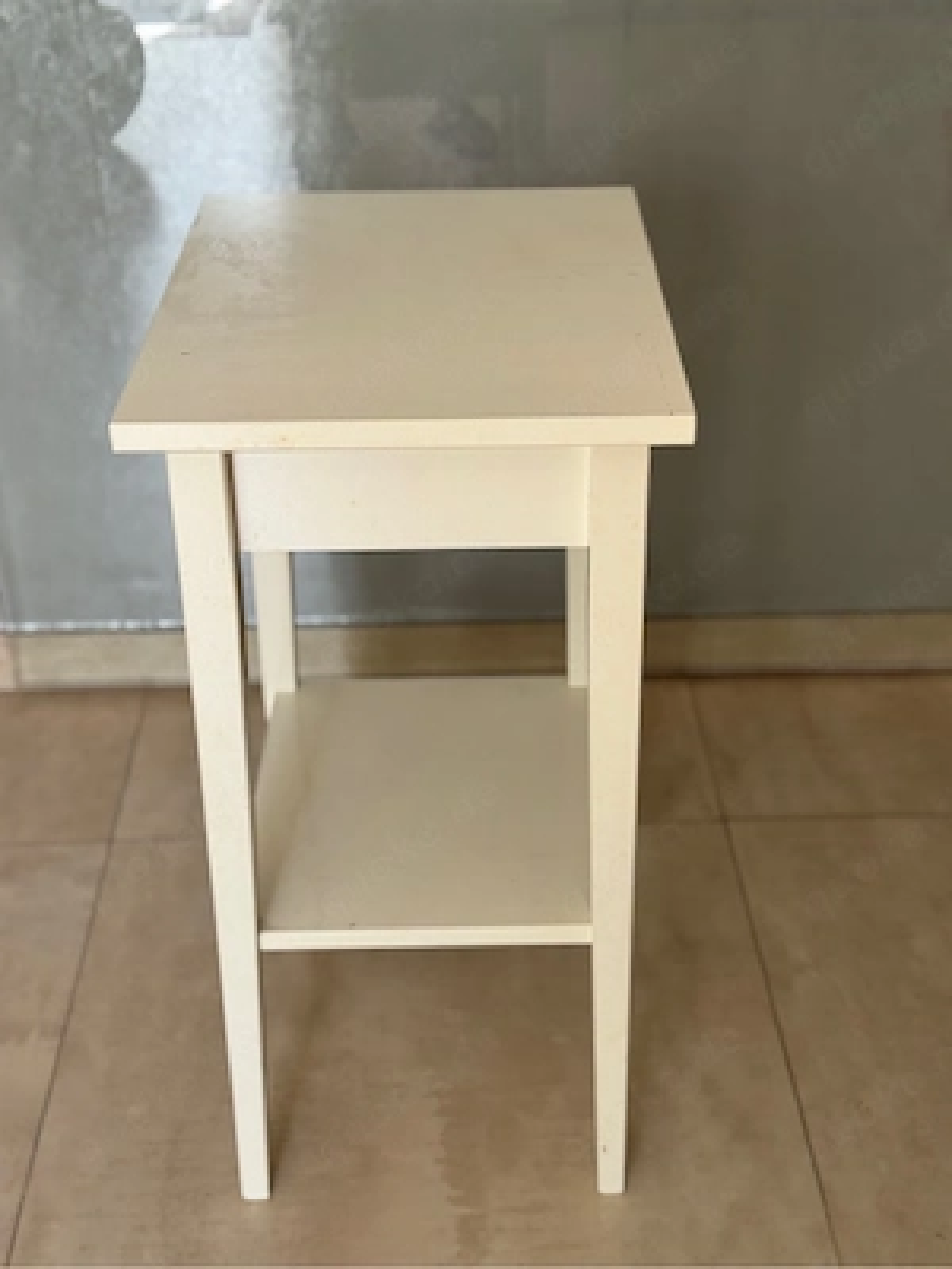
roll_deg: +0.4
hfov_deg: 30.3
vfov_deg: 39.7
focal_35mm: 48
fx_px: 1760
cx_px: 476
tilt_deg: -30.3
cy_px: 634
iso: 64
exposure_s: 1/121
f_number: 1.78
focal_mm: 6.76
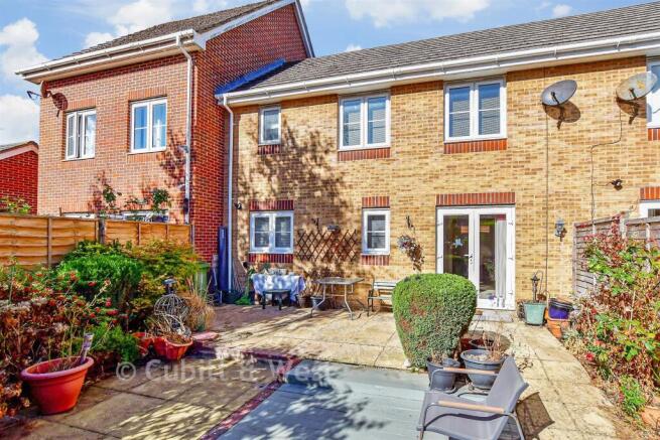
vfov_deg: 77.4
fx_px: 275
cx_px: 330
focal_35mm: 15
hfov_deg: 100.4
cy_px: 220
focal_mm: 10
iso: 400
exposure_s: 1/800
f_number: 8
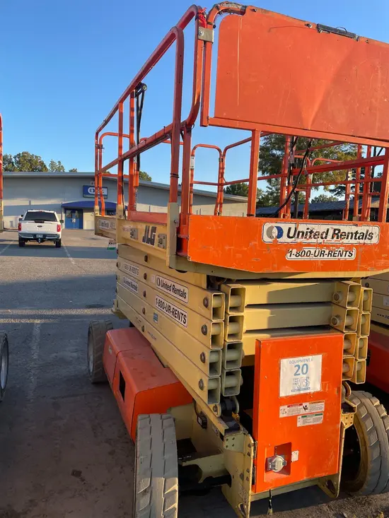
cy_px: 259
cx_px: 194
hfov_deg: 53.1
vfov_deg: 67.3
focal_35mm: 26
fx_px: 389
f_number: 1.6
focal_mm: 4.2
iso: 32
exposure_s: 1/744
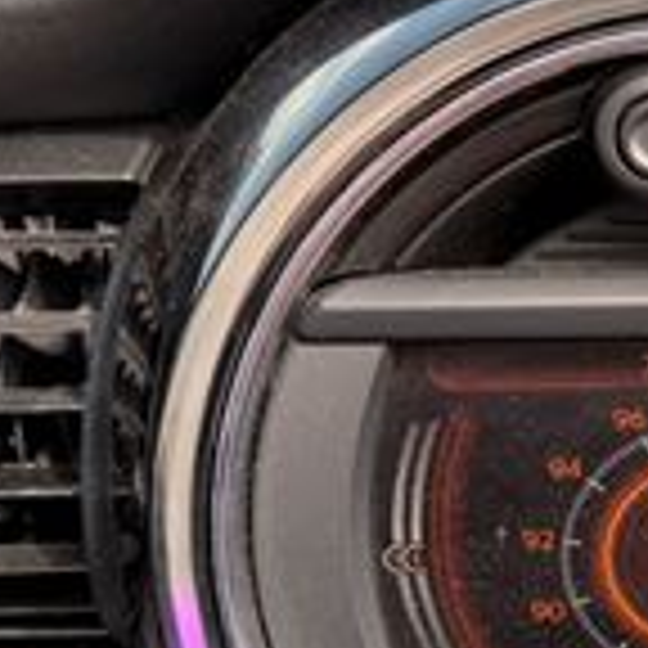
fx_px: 1991
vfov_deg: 18.2
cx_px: 792
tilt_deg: -31.4
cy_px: 576
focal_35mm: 94
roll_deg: -0.8
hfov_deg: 17.6
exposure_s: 1/450
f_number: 1.78
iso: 80
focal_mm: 6.76
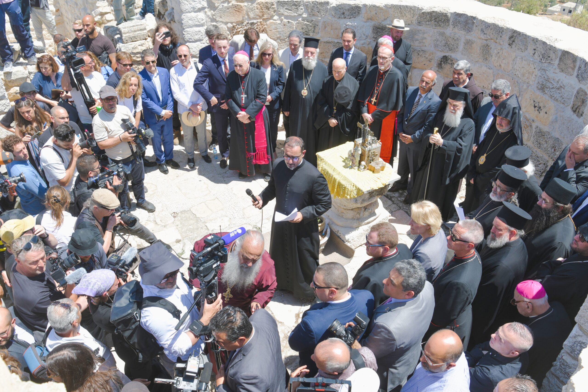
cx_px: 294
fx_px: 457
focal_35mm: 28
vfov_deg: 46.4
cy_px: 196
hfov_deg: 65.5
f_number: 8
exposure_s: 1/250
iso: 100
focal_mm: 24
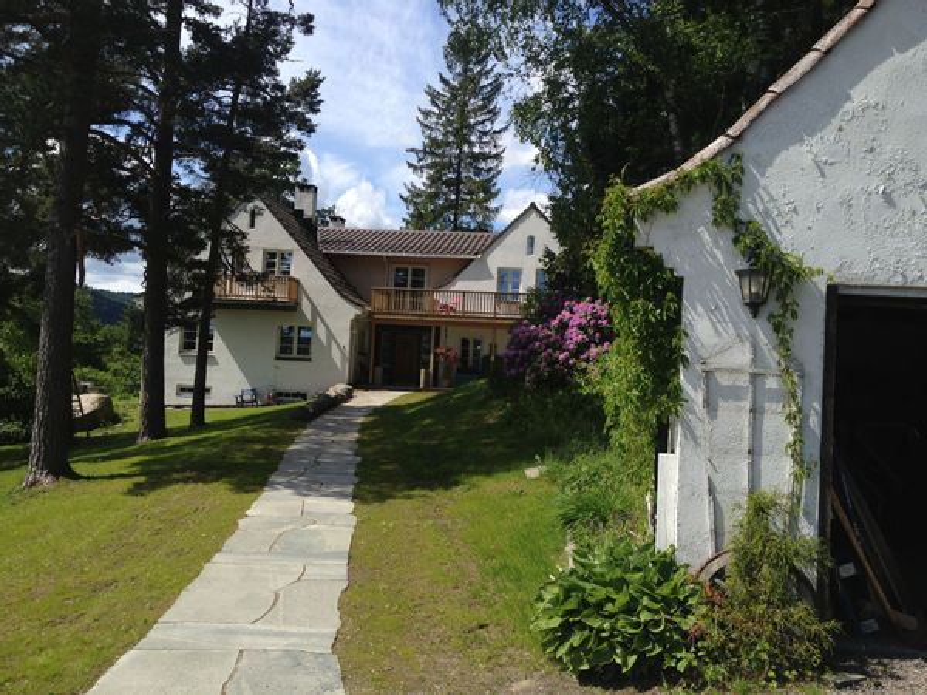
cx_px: 464
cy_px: 348
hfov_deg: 52.6
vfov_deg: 40.7
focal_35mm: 35
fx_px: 937
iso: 50
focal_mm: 4.28
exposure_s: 1/2123
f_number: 2.4
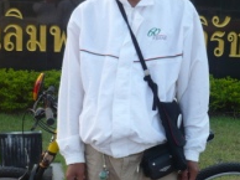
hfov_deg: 24.1
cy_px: 86
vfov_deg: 18.2
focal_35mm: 81
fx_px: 561
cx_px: 148
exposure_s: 1/125
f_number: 2.8
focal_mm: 5.8
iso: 100
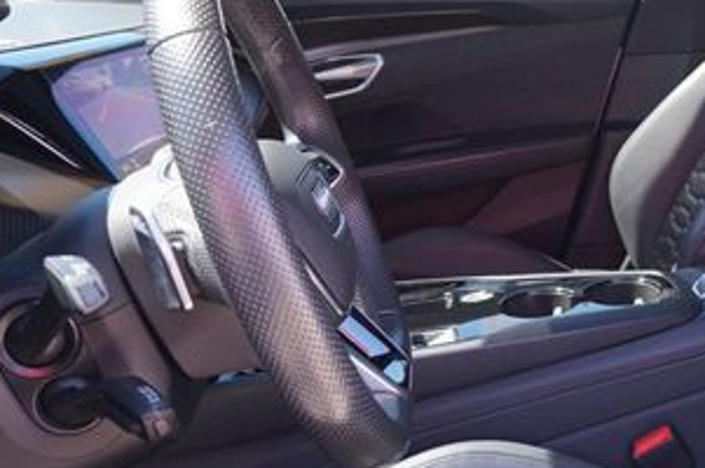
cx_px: 684
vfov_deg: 26.1
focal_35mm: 51
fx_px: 998
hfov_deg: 35.6
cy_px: 115
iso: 250
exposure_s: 1/60
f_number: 4
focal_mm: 16
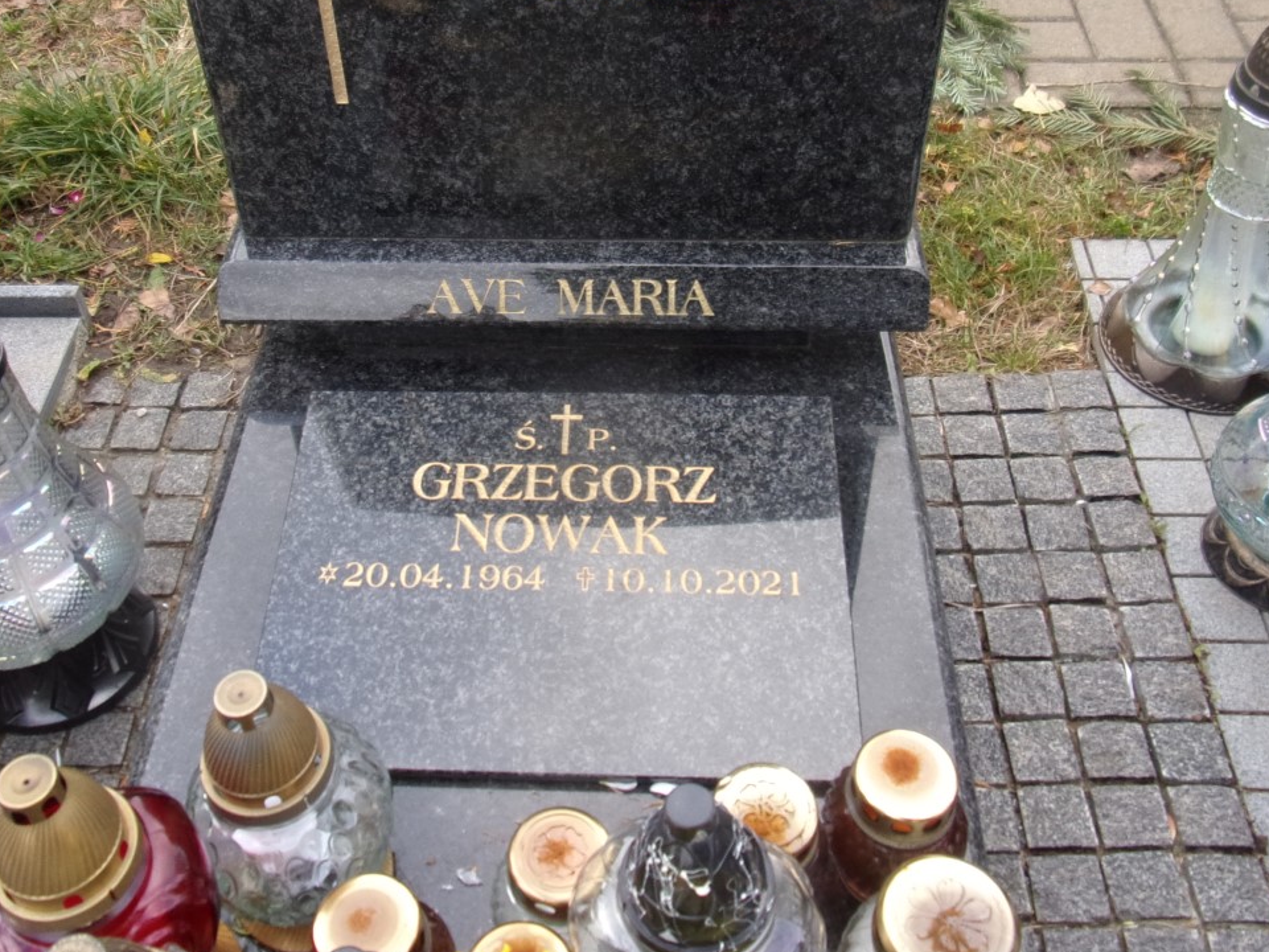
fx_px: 1320
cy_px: 279
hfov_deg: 51.3
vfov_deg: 38.9
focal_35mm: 36
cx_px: 587
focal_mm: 4.3
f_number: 3.3
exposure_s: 1/85
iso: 80
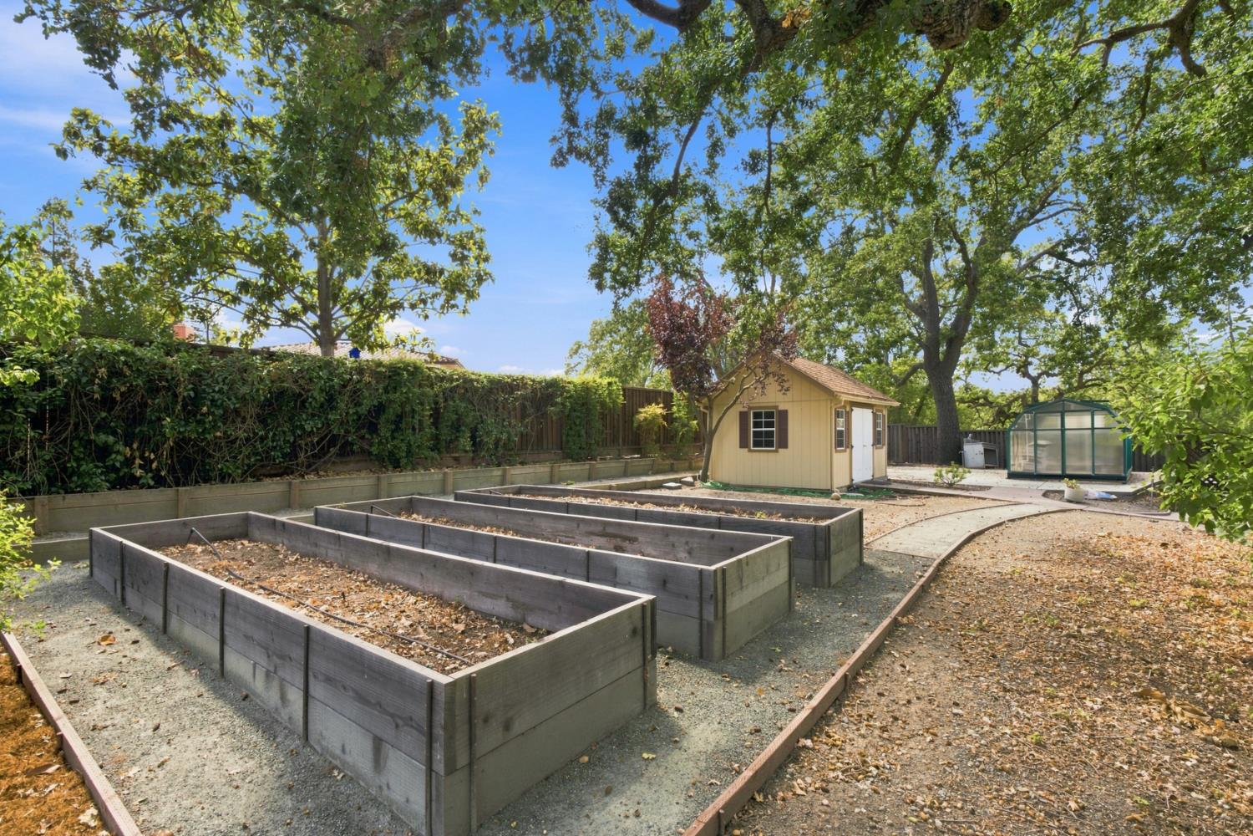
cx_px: 626
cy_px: 418
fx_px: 557
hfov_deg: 96.7
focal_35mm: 16
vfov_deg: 73.7
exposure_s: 1/125
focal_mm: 16
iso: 320
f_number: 11
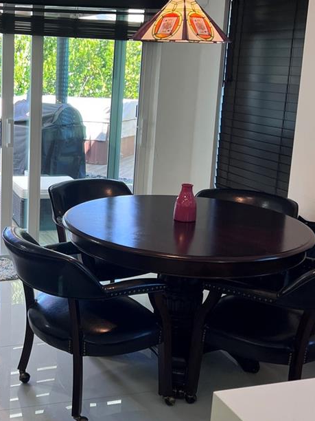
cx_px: 36
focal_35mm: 51
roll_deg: -1.2
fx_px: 619
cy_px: 204
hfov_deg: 27.6
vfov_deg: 37.5
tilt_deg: -12.4
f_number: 1.5
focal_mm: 5.7
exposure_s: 1/120
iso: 64
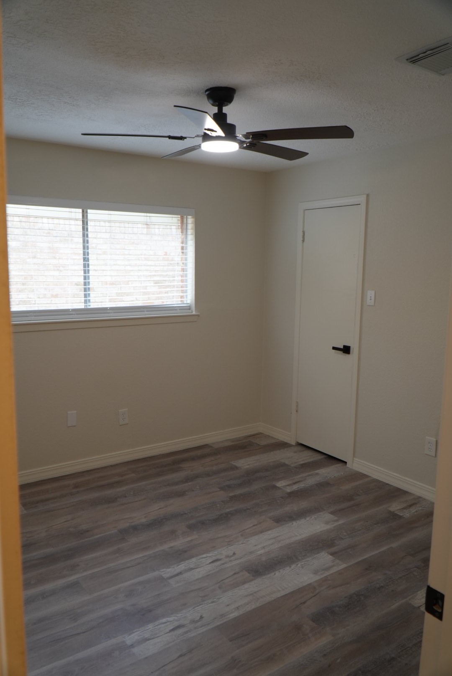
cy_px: 338
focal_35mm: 27
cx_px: 226
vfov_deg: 67.3
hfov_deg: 48.0
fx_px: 508
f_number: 4
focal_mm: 18
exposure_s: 1/60
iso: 320
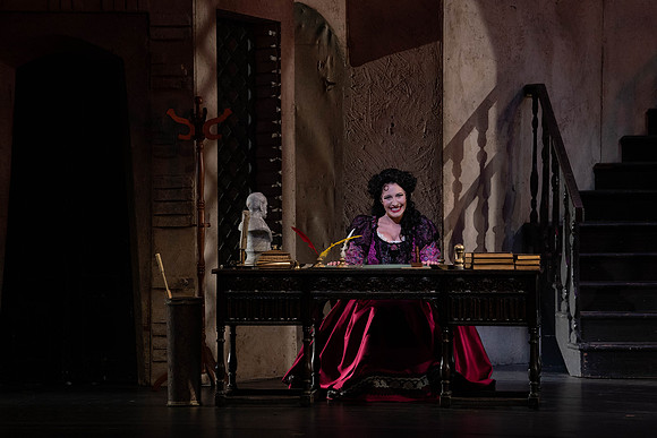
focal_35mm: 200
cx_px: 328
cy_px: 219
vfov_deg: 6.9
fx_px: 3651
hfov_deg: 10.3
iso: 3200
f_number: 7.1
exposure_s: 1/250
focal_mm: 200
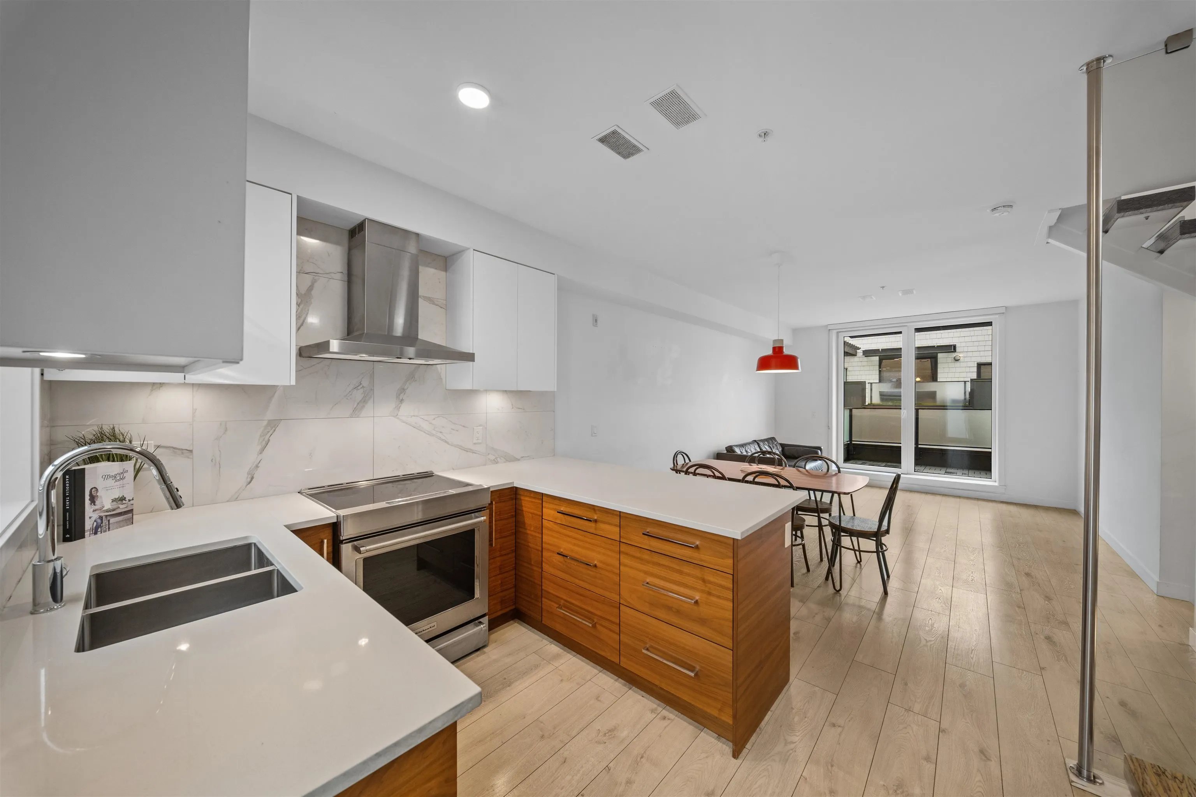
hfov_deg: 112.6
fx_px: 399
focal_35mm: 12
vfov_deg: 90.0
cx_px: 598
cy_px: 398
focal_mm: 12
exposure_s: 1/25
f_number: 7.1
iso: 400
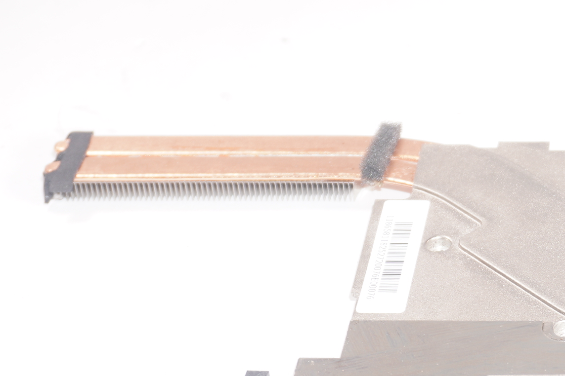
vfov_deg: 11.2
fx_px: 1920
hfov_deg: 16.1
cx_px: 660
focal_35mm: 122
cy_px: 230
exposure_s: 1/40
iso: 100
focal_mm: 31
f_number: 5.6
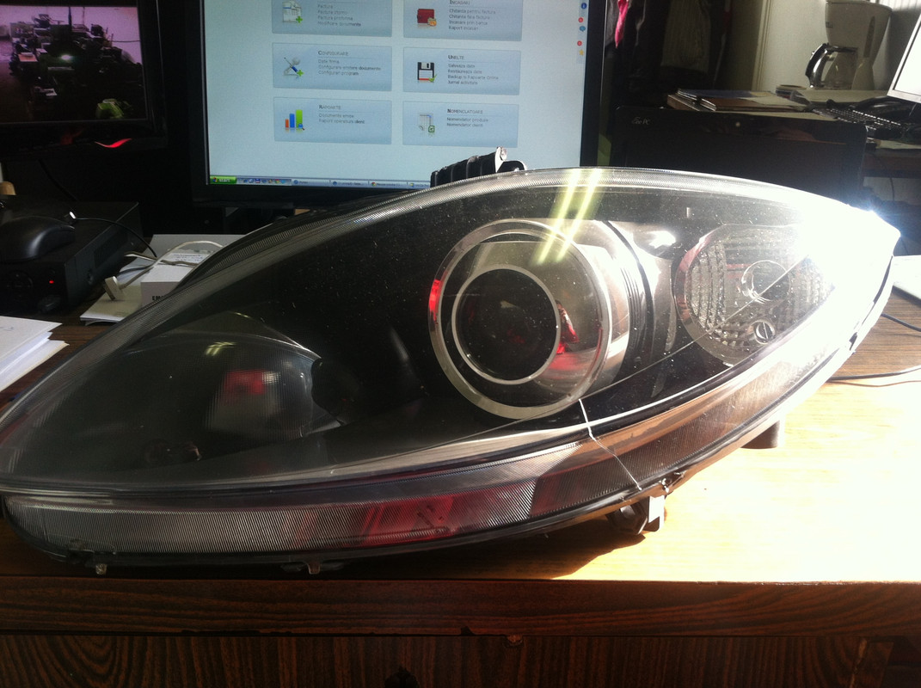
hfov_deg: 52.7
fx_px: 930
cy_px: 344
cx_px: 460
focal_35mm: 35
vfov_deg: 40.6
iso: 80
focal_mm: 3.85
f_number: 2.8
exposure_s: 1/40
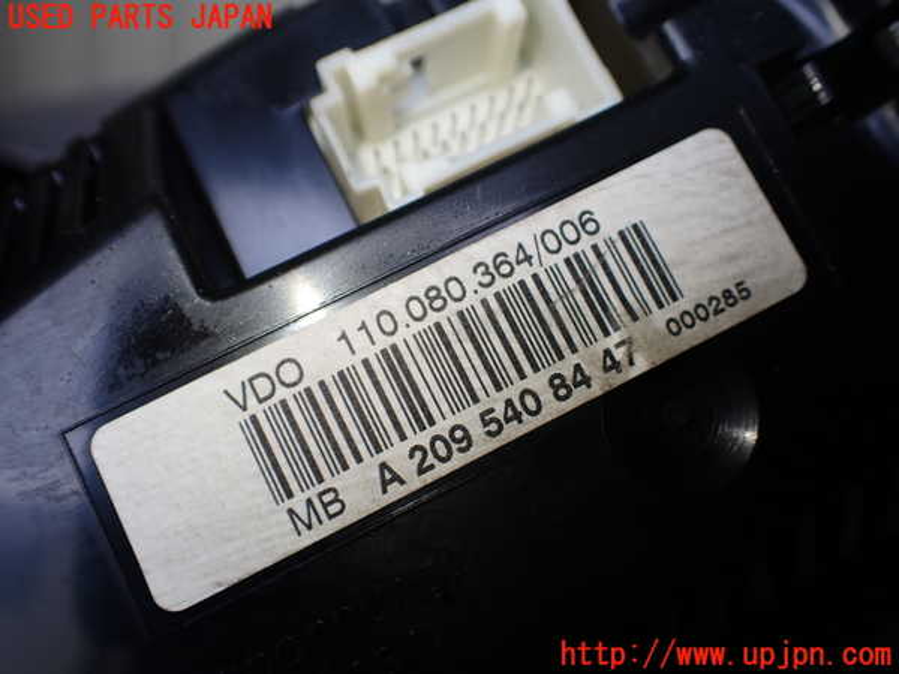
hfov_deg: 60.0
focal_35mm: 30
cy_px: 337
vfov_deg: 46.8
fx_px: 779
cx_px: 450
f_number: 2.3
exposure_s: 1/125
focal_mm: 5.4
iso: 100
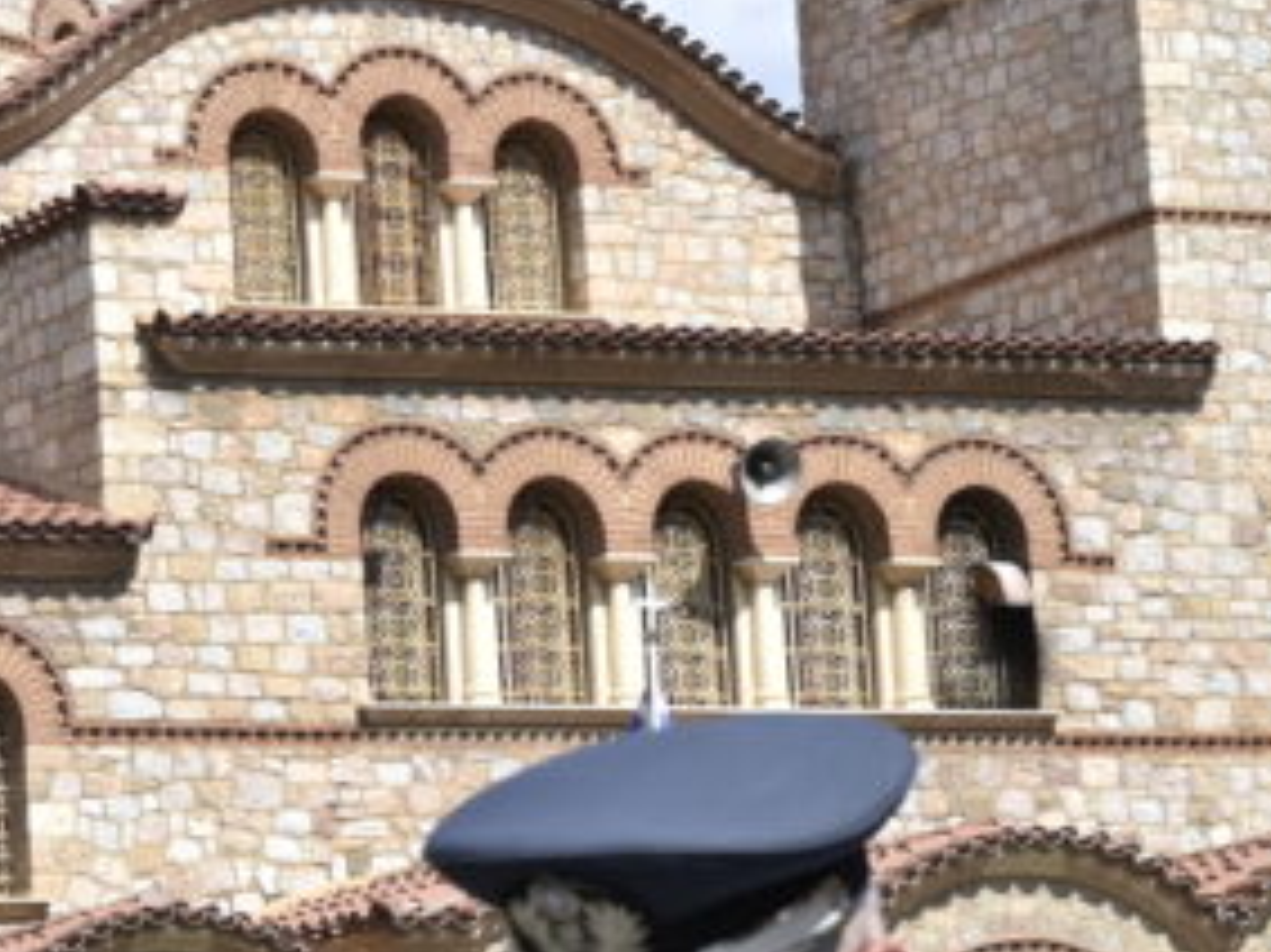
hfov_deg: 11.9
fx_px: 5689
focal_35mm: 155
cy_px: 921
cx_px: -853
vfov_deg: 9.5
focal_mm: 38
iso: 200
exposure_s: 1/640
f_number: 8
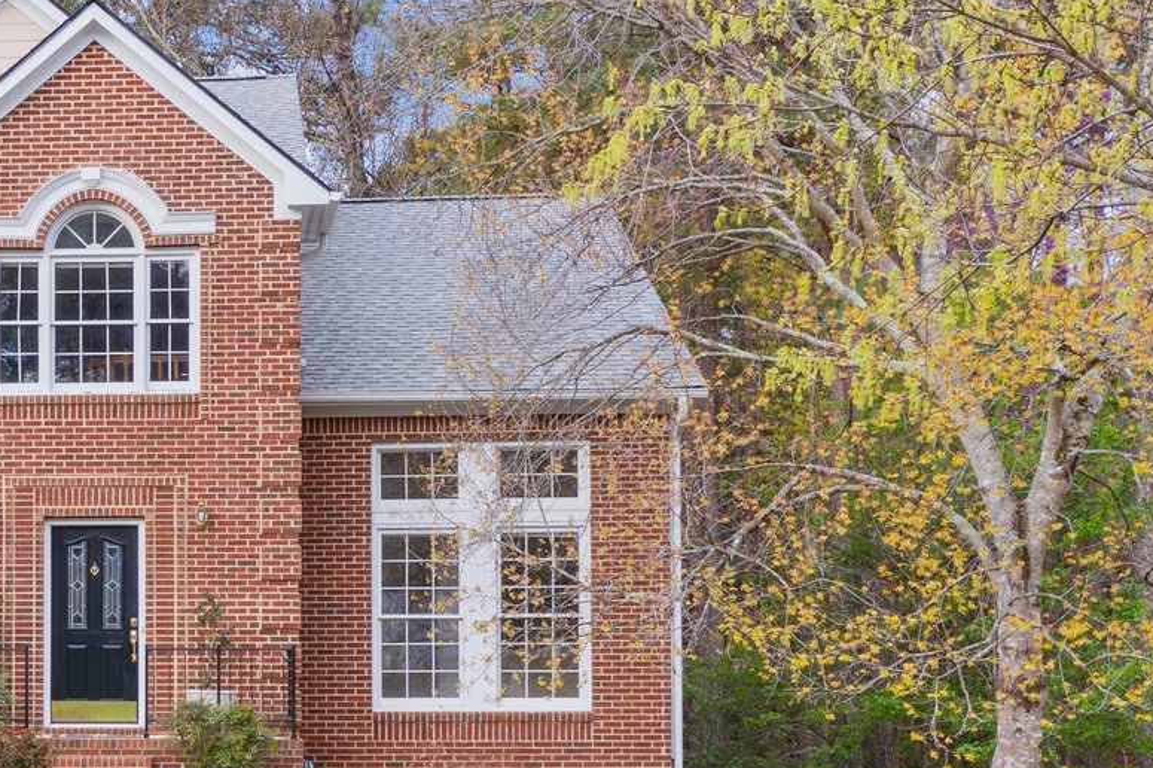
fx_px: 2369
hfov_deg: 25.7
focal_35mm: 74
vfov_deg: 18.2
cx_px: -55
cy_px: 631
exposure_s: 1/80
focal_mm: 10.26
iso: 100
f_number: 4
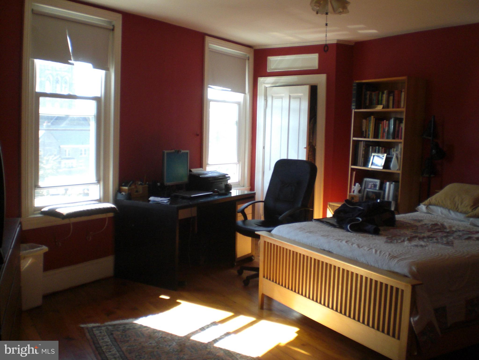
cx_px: 240
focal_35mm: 38
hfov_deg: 49.0
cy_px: 180
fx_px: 526
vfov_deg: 37.7
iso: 200
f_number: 3.1
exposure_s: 1/125
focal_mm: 6.3
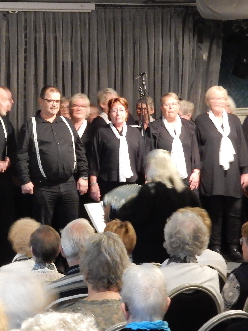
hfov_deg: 12.6
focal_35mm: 116
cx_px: 12
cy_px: 139
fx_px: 1108
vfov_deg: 17.0
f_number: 4.5
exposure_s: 1/3
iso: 800
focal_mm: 10.7
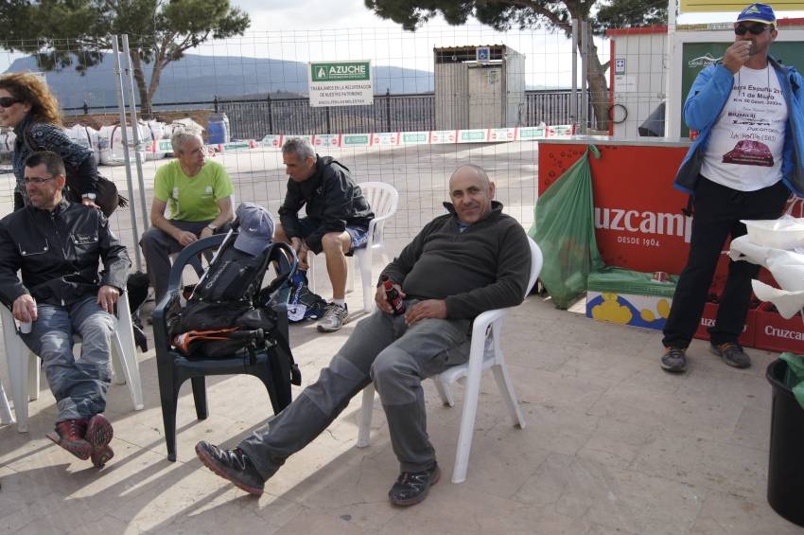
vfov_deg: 39.9
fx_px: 736
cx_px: 402
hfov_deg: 57.3
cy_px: 268
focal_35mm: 33
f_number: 5
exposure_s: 1/800
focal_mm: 22
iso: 200
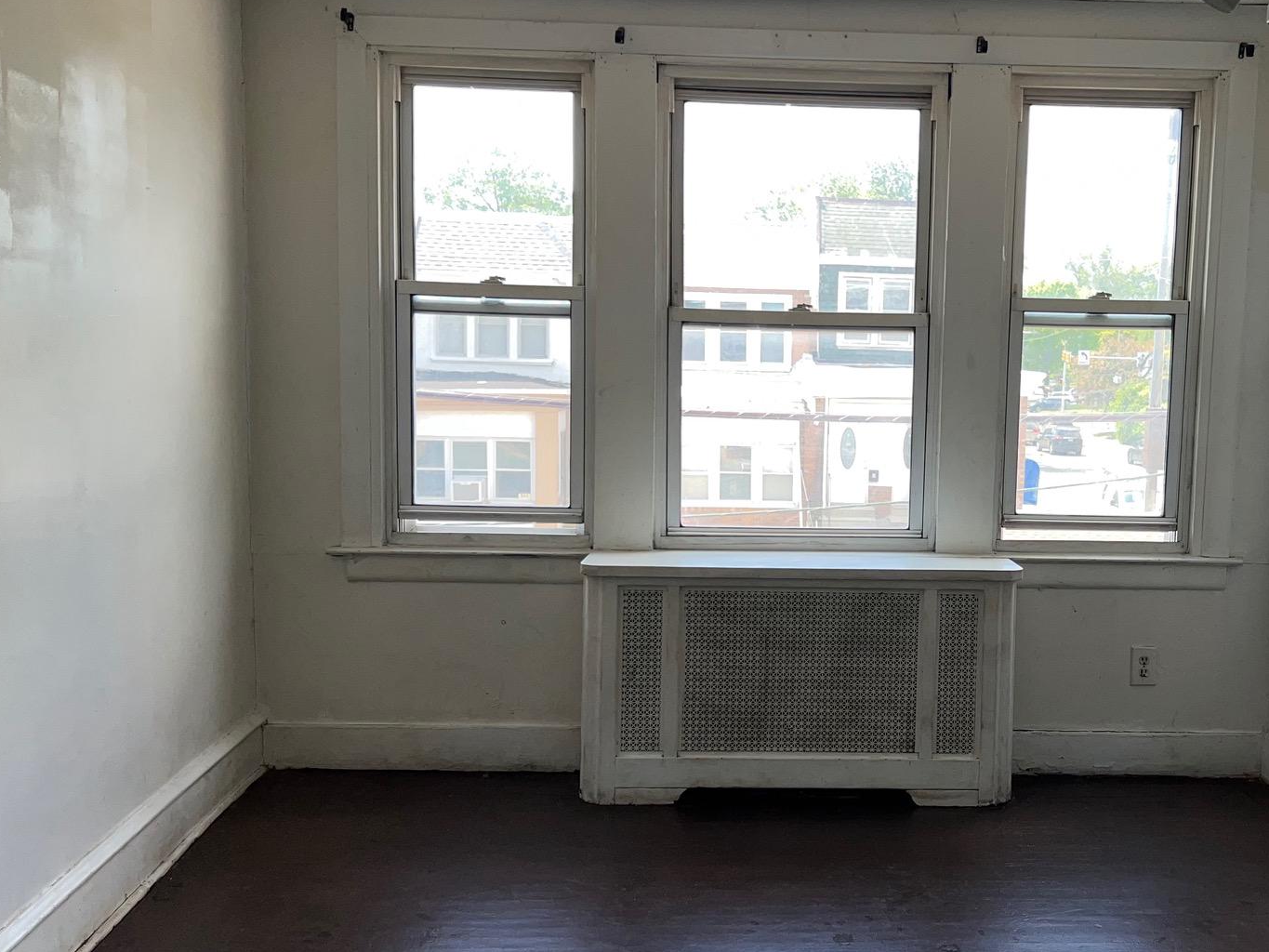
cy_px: 494
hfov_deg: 47.0
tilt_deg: -6.5
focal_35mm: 39
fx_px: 1430
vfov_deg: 36.8
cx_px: 856
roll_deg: -0.6
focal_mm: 5.7
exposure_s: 1/471
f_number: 1.5
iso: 32
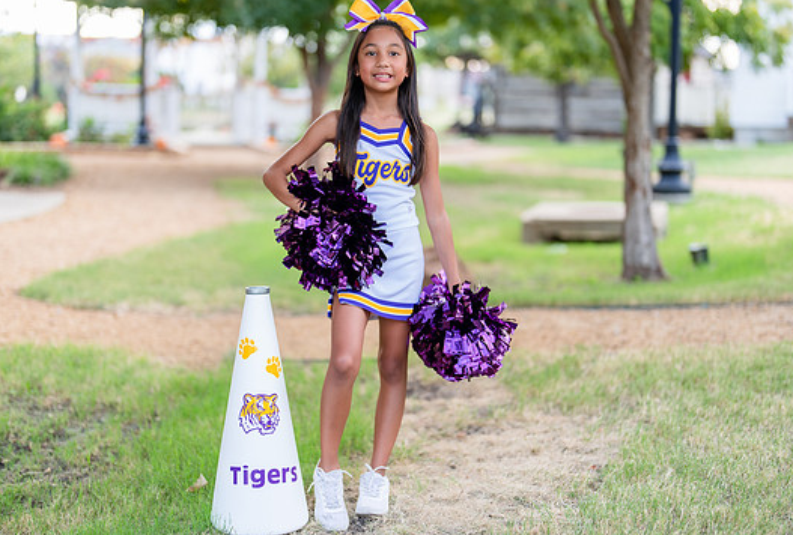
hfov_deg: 34.4
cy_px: 248
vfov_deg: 23.6
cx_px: 391
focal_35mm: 58
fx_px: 1283
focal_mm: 50
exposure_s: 1/400
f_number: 1.2
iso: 100
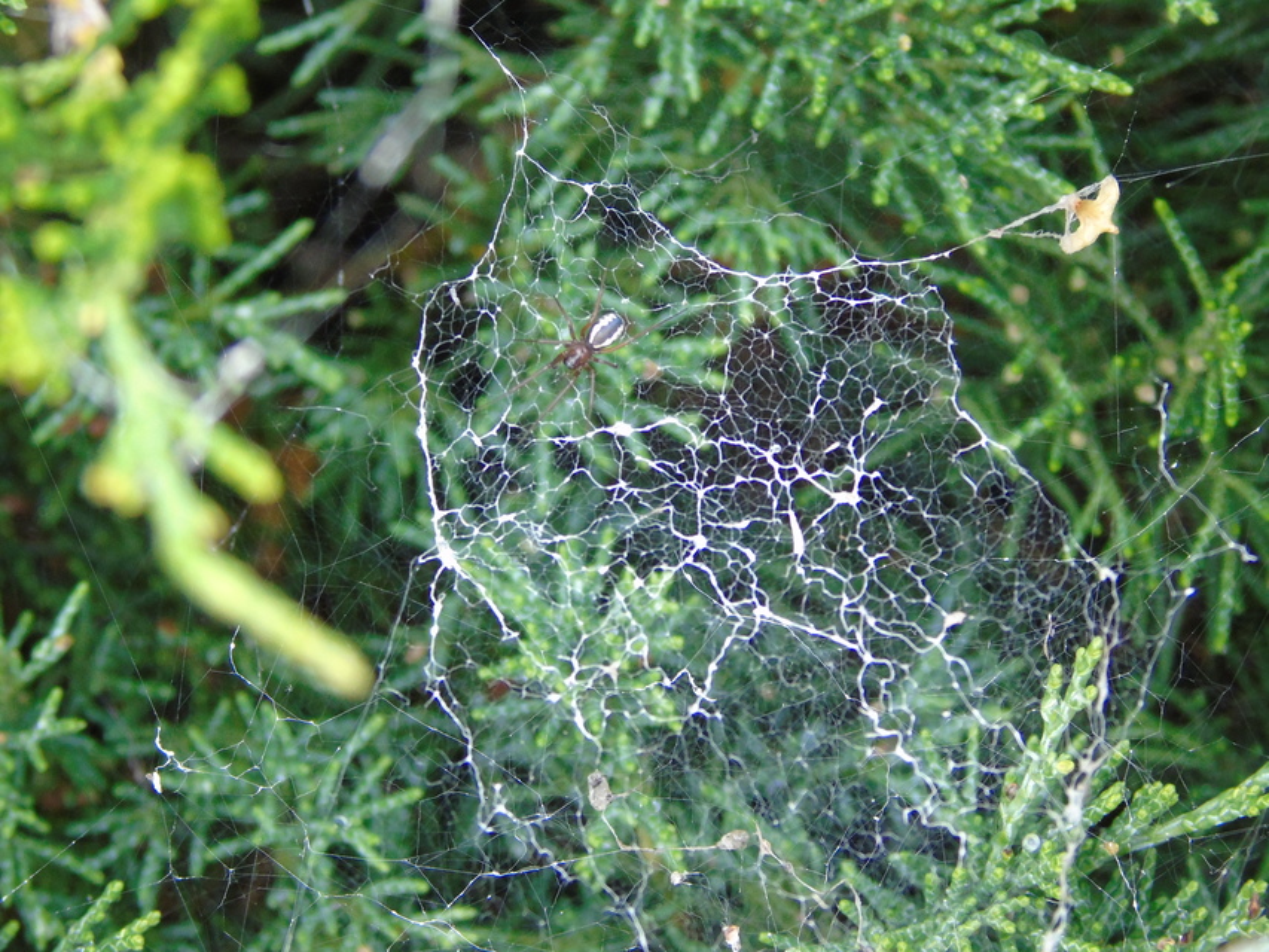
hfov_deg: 13.9
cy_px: 476
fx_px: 5206
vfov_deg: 10.4
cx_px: 634
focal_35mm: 142
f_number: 4.7
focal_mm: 25
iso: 320
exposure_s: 1/125
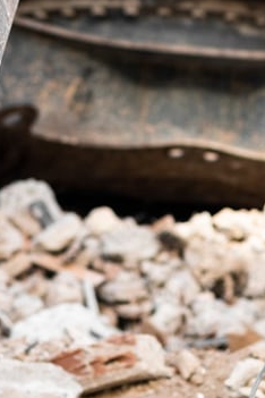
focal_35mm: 308
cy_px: 105
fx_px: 3401
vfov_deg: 6.7
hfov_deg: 4.5
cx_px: 194
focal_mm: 60
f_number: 2.4
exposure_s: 1/250
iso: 160
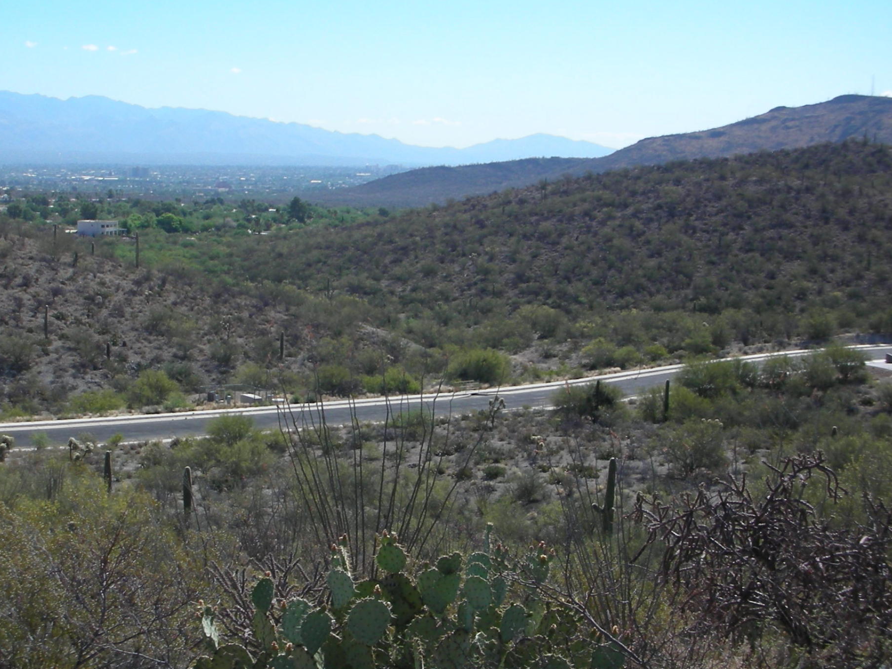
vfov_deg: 25.2
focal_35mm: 58
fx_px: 1495
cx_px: 302
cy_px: 322
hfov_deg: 33.0
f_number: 8.5
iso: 50
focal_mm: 5.8
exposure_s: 1/109
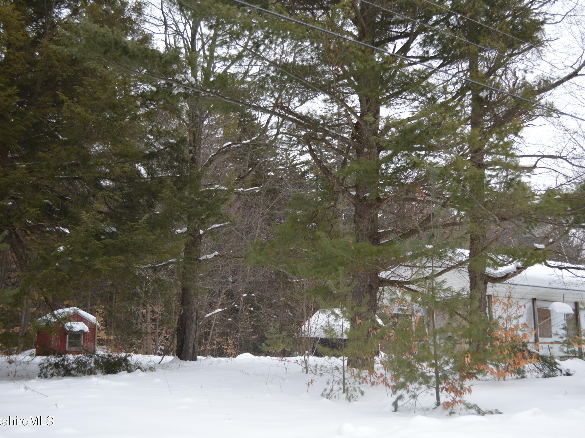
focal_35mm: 40
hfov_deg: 46.8
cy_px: 216
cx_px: 314
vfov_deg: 36.0
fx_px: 676
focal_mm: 24
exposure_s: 1/125
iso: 140
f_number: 4
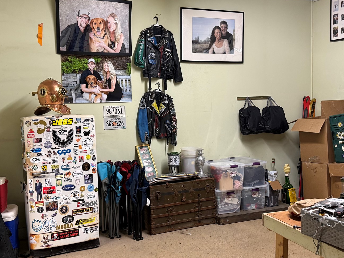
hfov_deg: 48.8
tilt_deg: -3.6
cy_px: 130
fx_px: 378
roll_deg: +1.3
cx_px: 148
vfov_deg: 37.7
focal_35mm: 38
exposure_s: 1/60
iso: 320
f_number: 1.78
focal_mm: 6.76
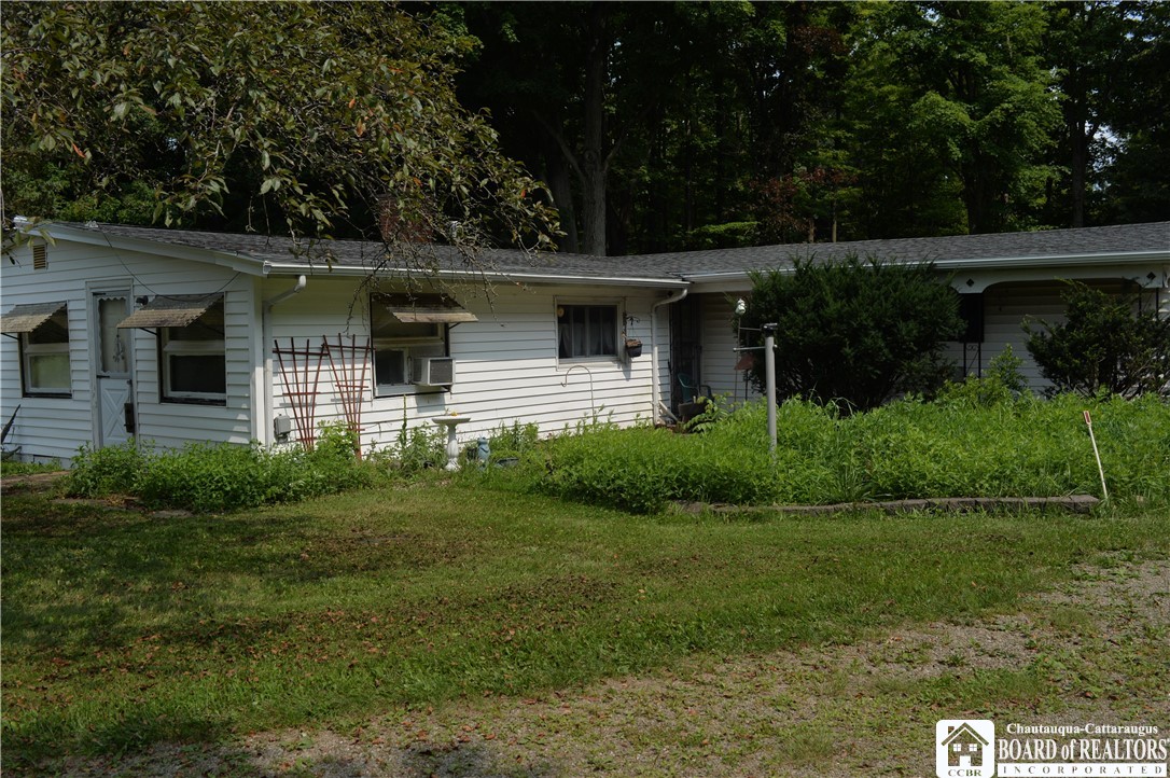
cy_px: 389
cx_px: 585
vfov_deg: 37.8
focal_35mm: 35
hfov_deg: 54.5
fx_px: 1136
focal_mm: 35
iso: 800
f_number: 10
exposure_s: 1/1600
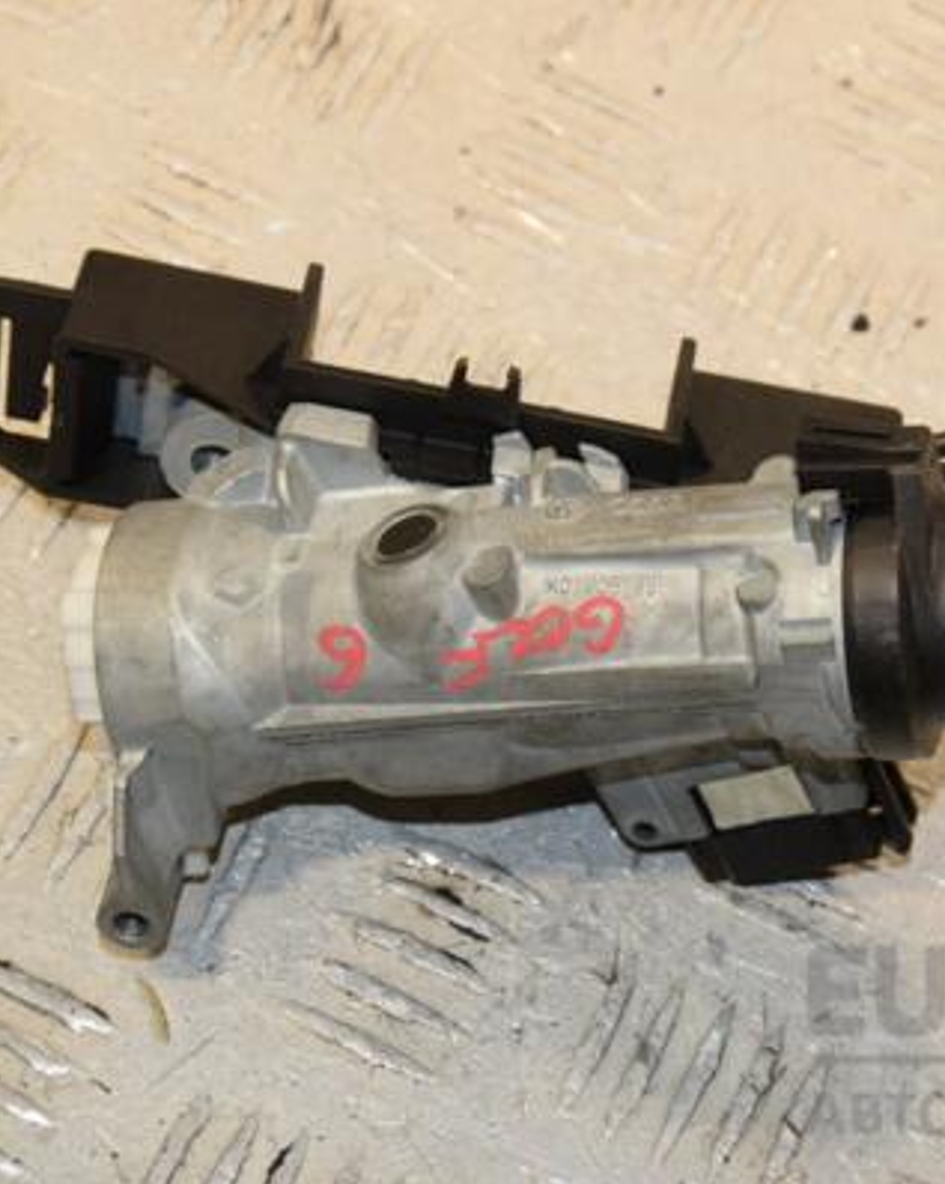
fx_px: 4620
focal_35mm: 132
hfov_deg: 11.6
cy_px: 593
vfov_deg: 14.6
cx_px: 751
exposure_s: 1/200
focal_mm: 62
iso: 800
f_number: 8
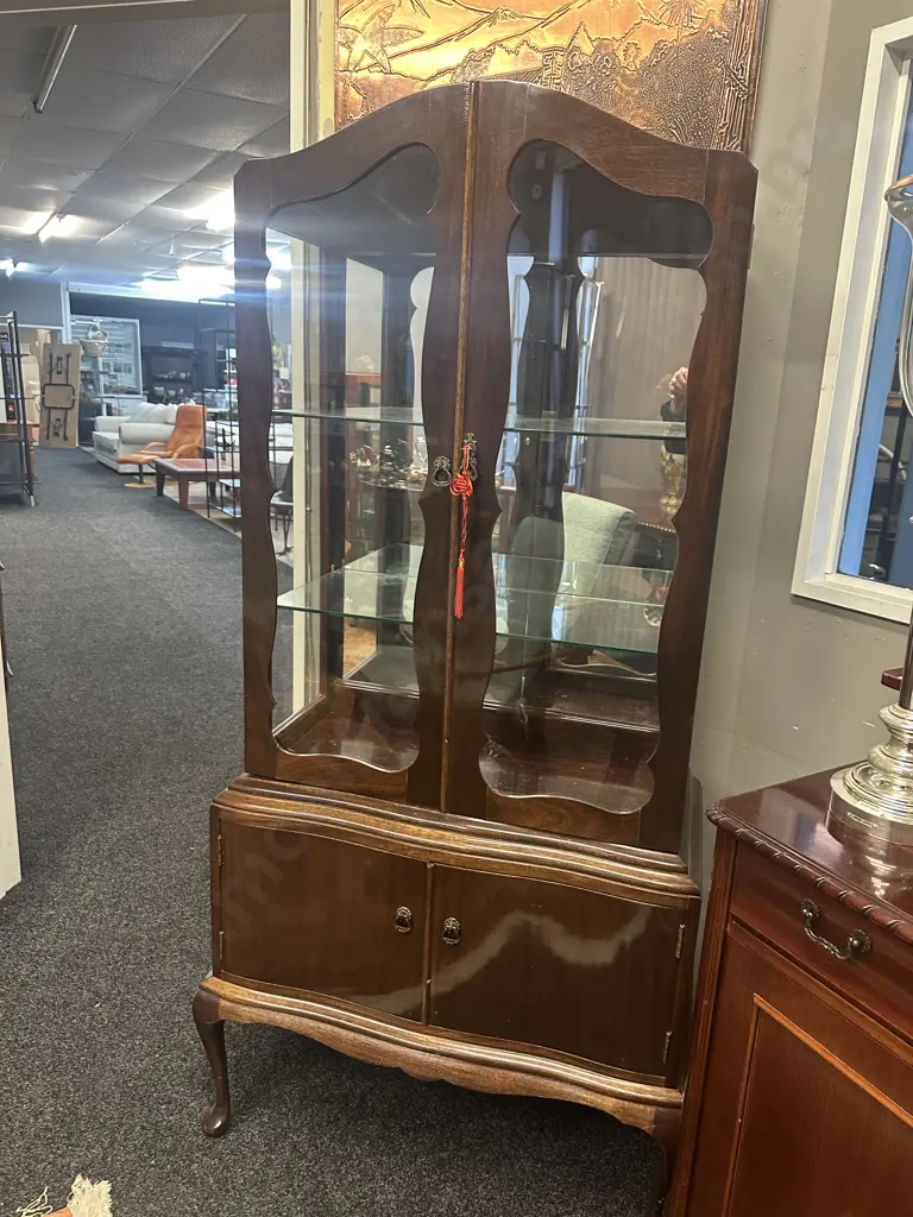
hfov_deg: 56.8
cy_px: 608
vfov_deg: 71.6
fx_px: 844
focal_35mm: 24
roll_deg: -3.3
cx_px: 456
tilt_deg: -13.4
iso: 320
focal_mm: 6.86
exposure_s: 1/50
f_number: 1.78
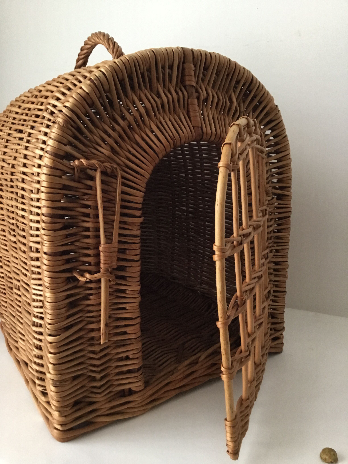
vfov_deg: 58.4
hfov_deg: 45.4
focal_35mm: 31
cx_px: 174
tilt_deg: -8.0
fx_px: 416
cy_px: 232
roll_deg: +2.5
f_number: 2.4
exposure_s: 1/33
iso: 160
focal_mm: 3.3
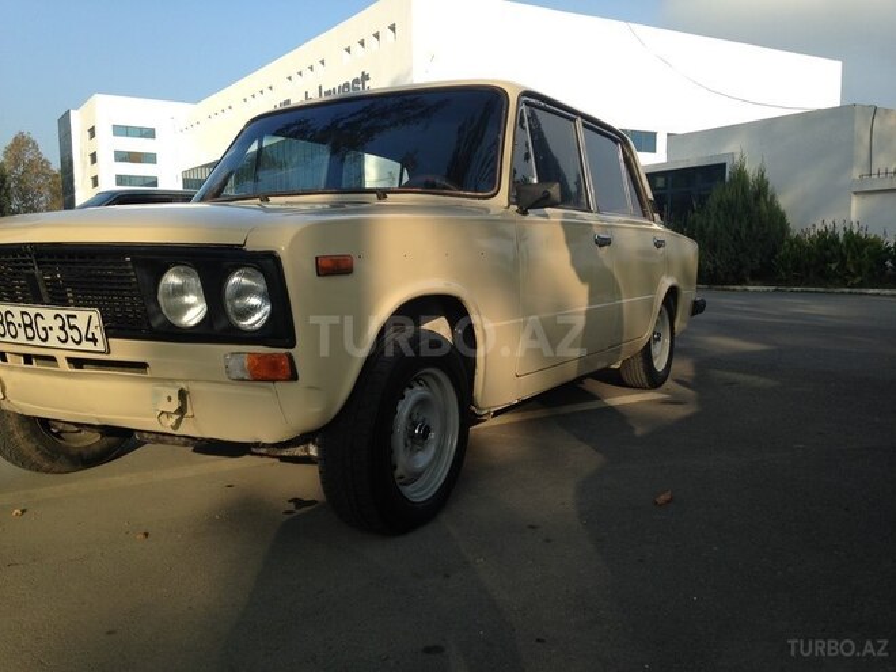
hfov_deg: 55.4
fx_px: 854
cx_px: 448
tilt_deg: -5.3
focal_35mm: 33
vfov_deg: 42.9
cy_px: 336
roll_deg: +1.9
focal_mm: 4.12
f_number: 2.4
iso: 50
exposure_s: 1/775
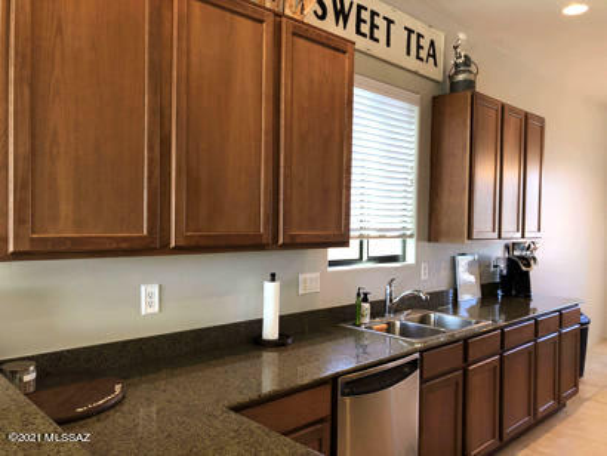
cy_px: 228
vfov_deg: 49.8
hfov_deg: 63.4
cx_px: 304
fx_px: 491
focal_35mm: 28
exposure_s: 1/22
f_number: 1.8
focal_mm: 3.99
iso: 20
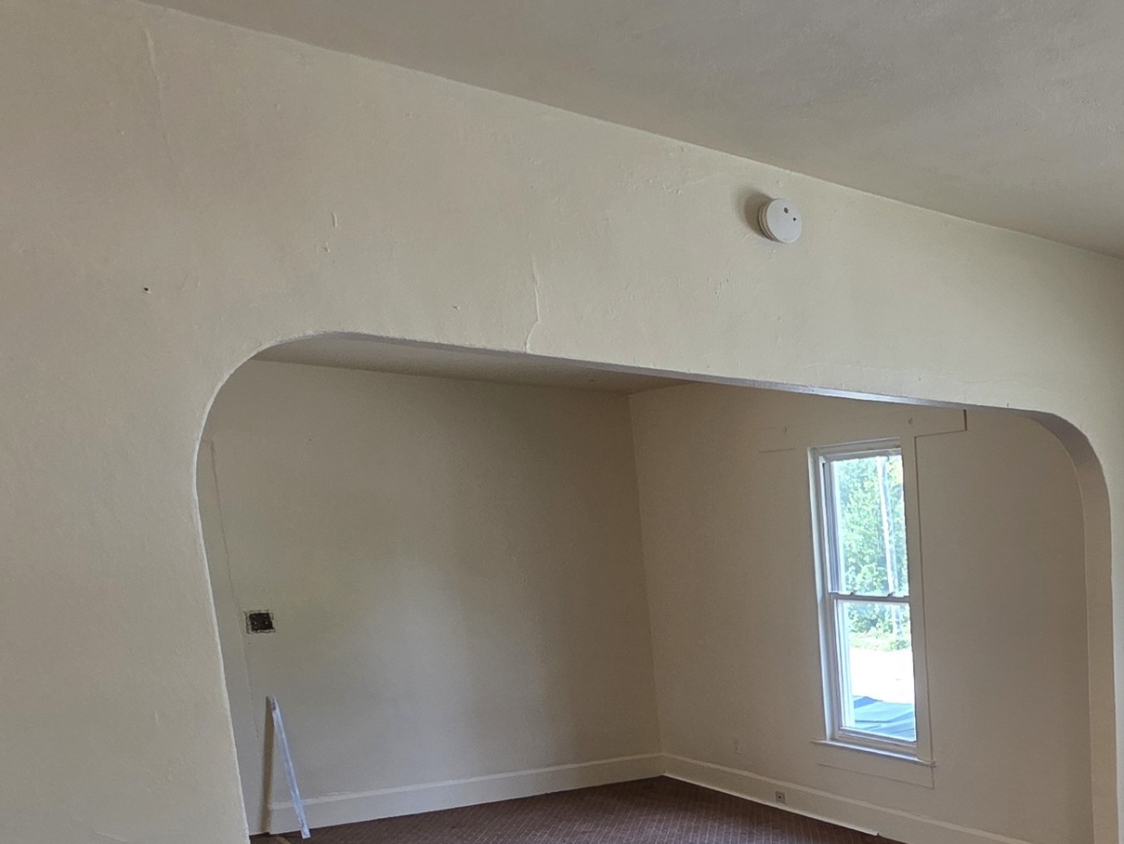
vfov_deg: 39.8
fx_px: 1072
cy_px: 759
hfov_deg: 44.2
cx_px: 1199
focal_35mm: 33
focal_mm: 2.2
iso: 125
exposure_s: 1/120
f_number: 1.9
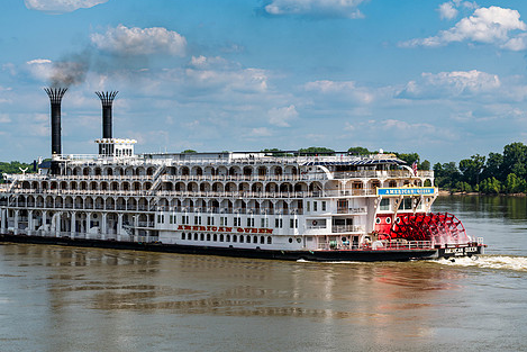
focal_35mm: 92
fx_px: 1347
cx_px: 227
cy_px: 201
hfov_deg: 22.1
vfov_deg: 14.9
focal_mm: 70
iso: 64
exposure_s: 1/160
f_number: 10
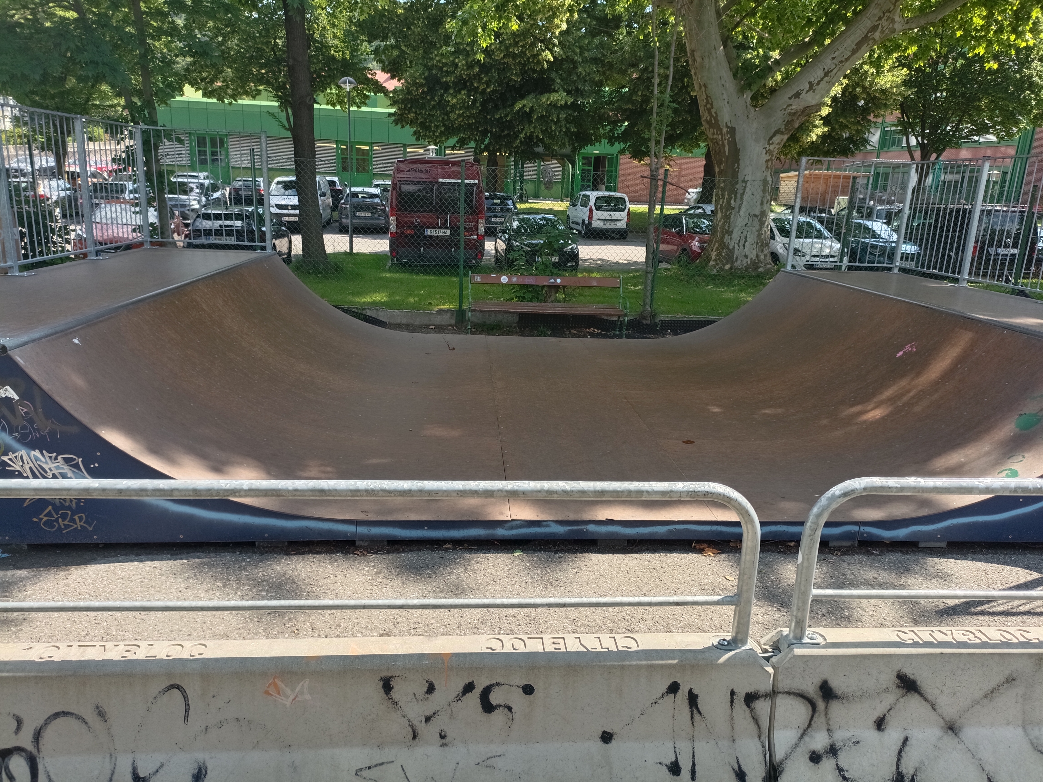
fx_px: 753
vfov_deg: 54.9
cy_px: 391
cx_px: 522
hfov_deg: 69.4
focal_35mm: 25
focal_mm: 4.74
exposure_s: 1/175
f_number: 1.79
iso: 100
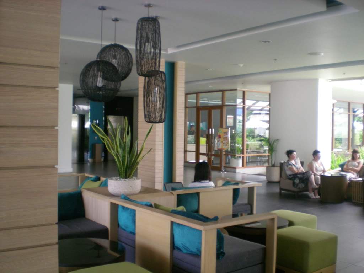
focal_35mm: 38
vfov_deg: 37.7
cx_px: 182
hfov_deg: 49.0
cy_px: 136
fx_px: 400
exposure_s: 1/55
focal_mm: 6.3
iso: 200
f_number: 3.1
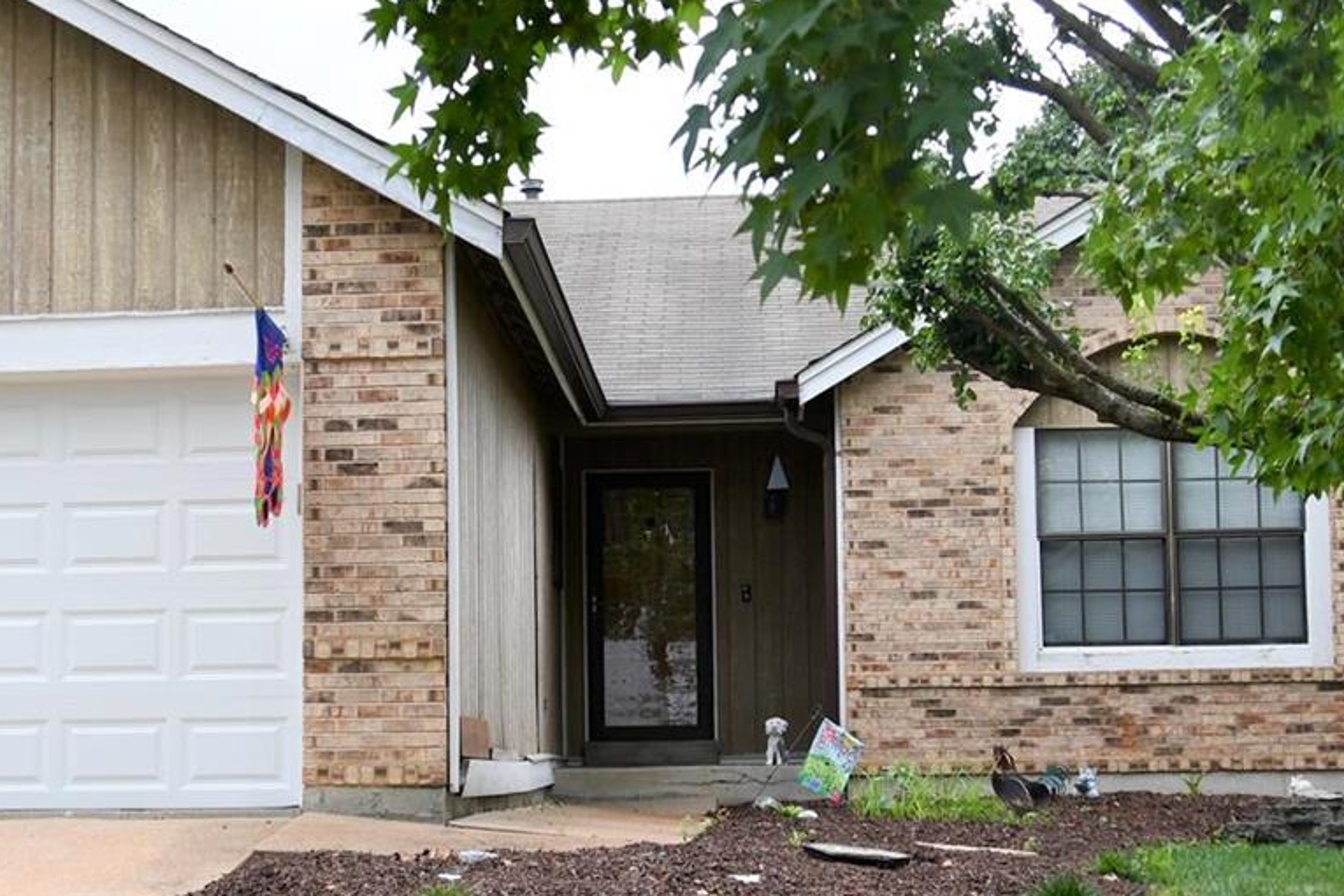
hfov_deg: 29.2
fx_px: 2576
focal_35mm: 69
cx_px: 555
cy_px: 550
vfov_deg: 19.7
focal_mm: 22
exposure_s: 1/50
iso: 100
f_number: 3.5
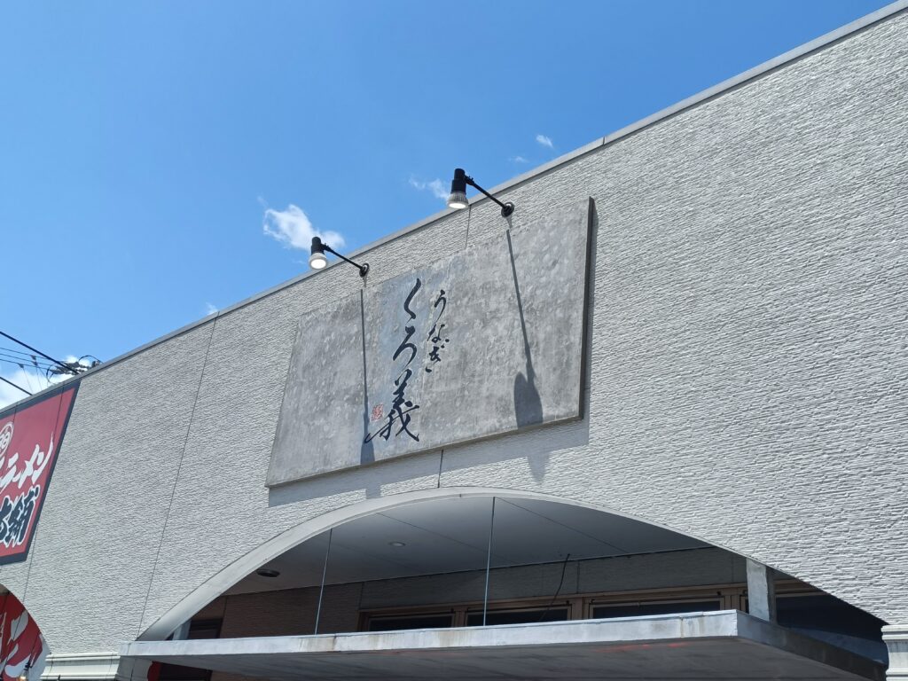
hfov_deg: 52.6
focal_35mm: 35
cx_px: 454
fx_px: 918
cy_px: 340
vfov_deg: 40.7
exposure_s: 1/844
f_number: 1.7
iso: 64
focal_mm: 4.7
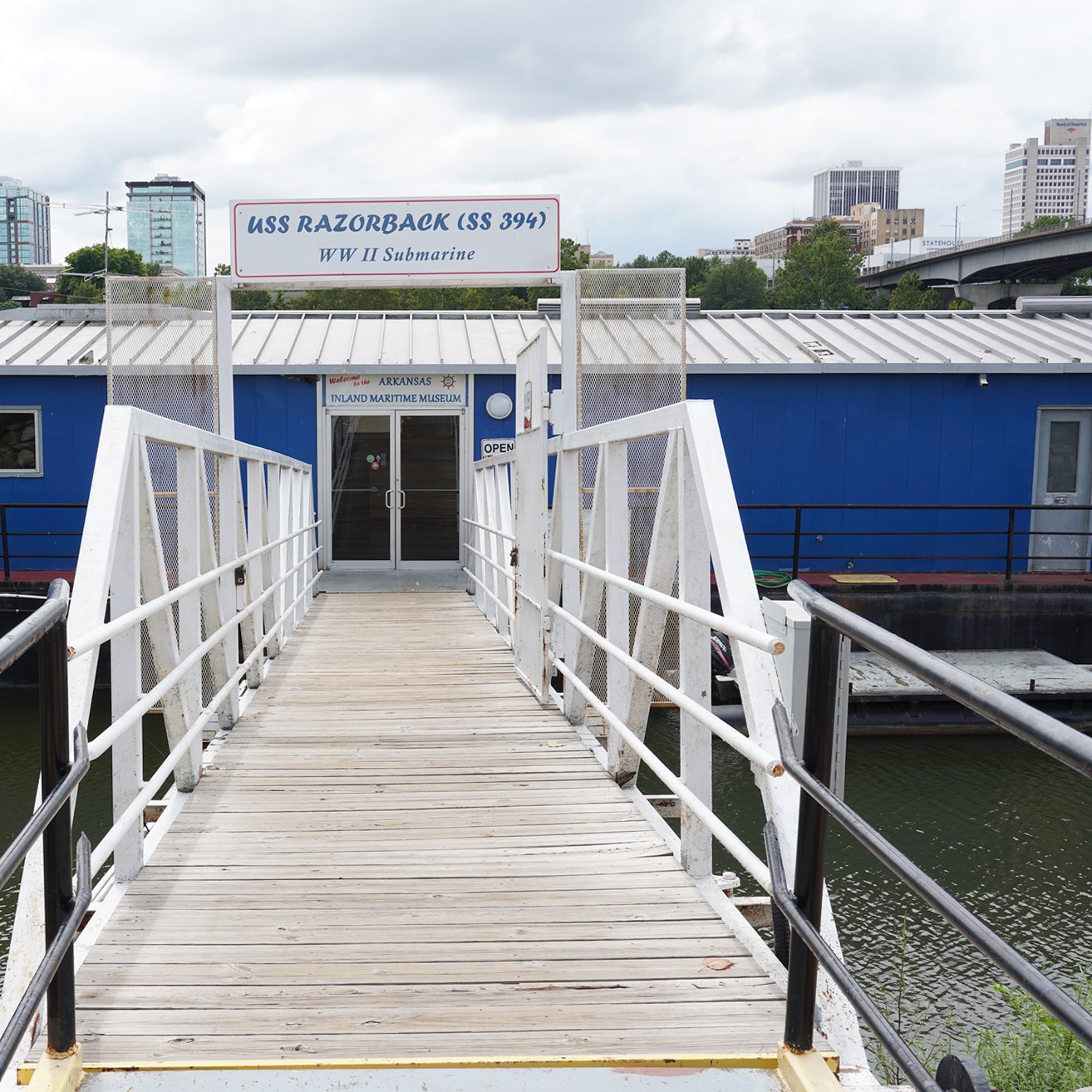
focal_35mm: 44
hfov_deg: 37.9
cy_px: 548
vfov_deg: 38.3
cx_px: 364
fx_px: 1570
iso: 100
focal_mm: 34
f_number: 11
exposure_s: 1/100
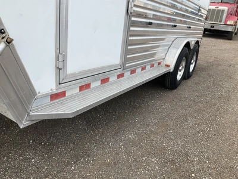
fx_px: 199
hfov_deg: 61.7
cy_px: 90
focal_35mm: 29
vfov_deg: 48.2
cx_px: 119
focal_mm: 3
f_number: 1.8
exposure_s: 1/1144
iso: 25
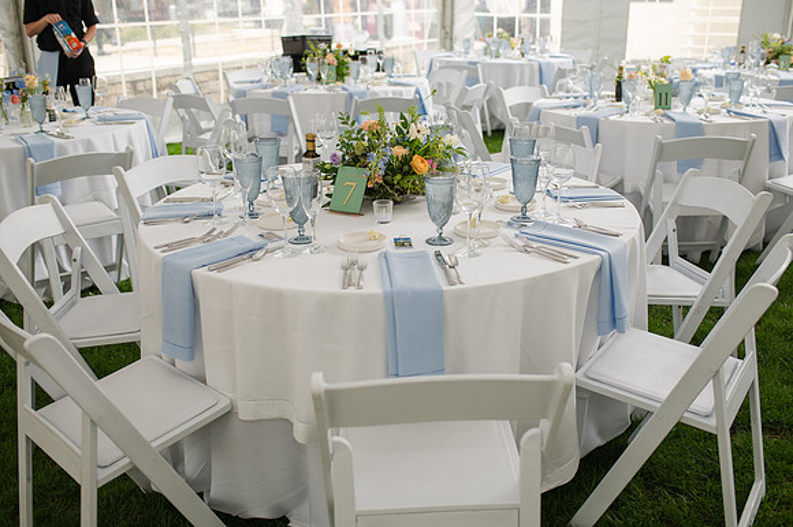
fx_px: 771
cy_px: 264
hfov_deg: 54.5
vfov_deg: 37.8
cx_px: 396
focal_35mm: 35
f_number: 3.2
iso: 200
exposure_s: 1/200
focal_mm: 35
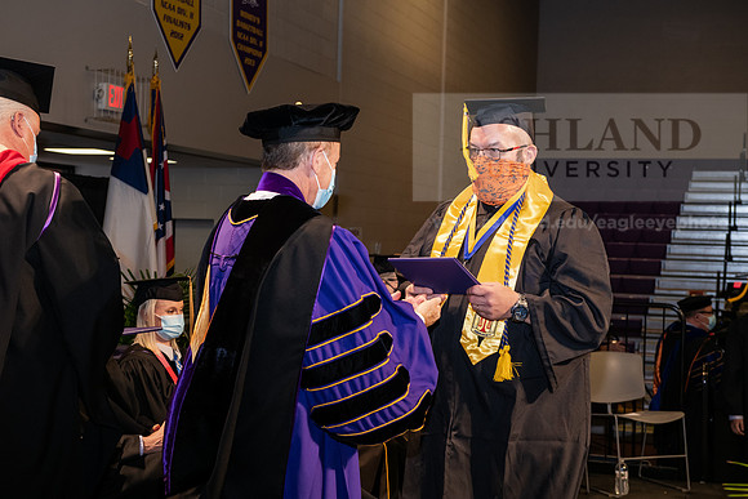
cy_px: 250
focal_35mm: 62
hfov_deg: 32.4
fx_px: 1288
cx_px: 374
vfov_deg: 21.9
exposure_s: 1/200
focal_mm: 62
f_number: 6.3
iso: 1600
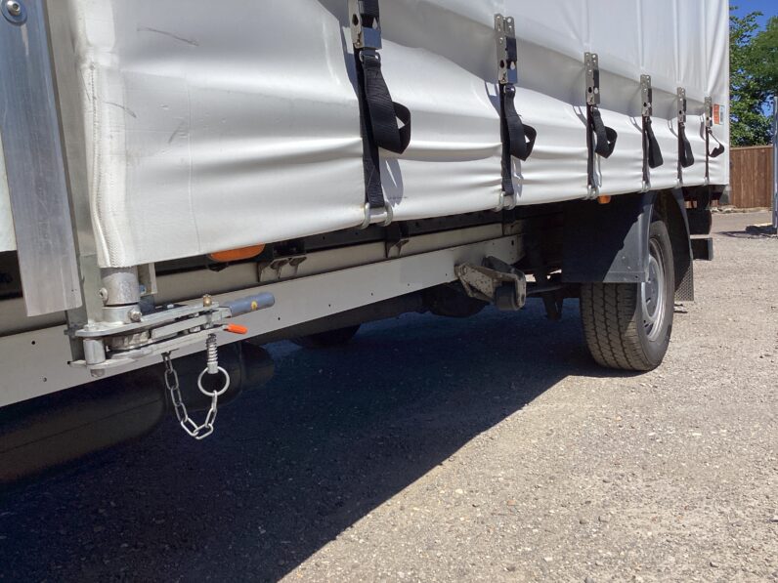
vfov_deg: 45.4
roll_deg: +2.7
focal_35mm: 31
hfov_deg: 58.4
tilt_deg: -6.9
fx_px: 697
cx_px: 389
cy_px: 292
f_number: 2.4
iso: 25
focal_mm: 3.3
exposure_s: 1/2037
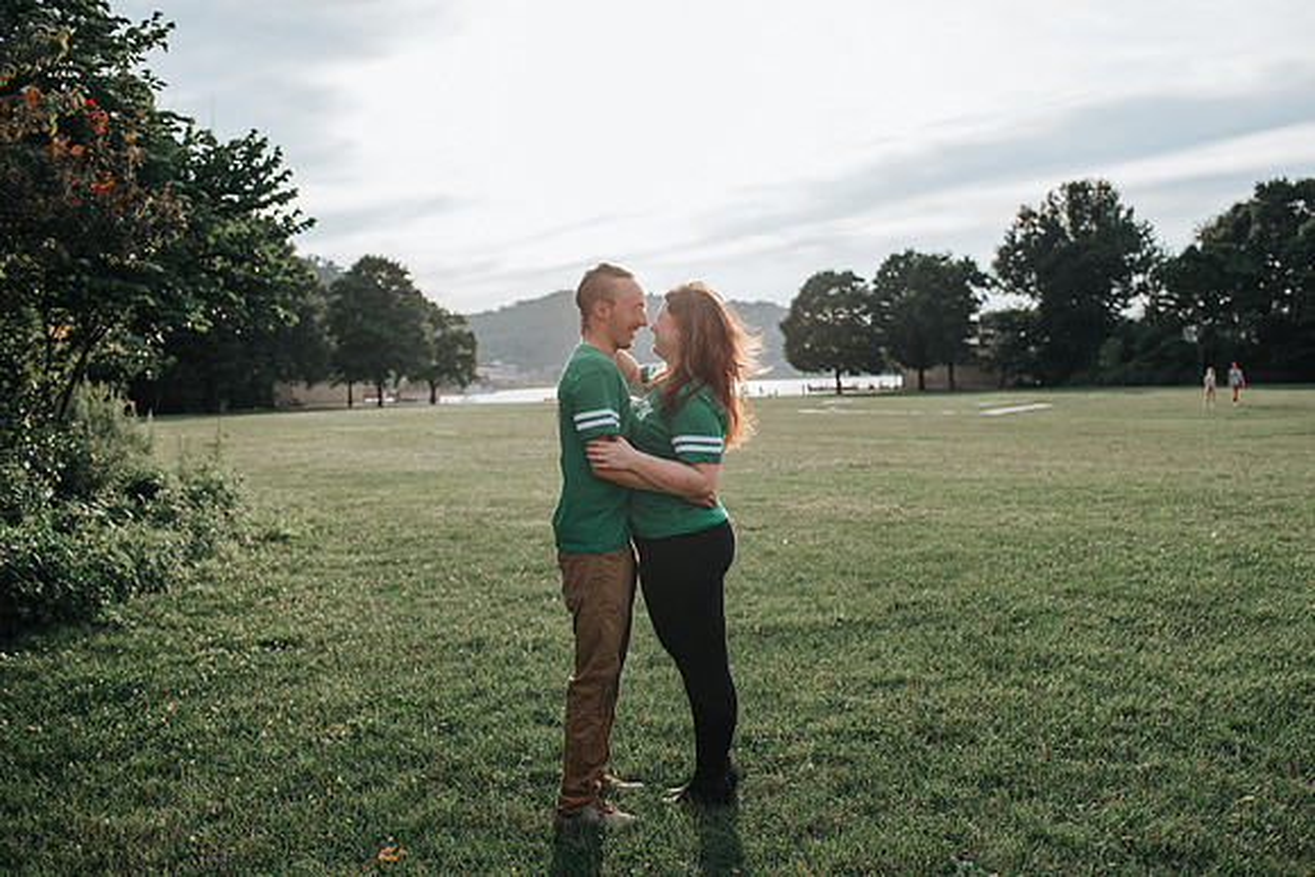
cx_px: 718
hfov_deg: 50.4
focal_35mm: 38
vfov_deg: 34.9
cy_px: 438
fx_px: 1396
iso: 100
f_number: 3.2
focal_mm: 35
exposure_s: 1/1000
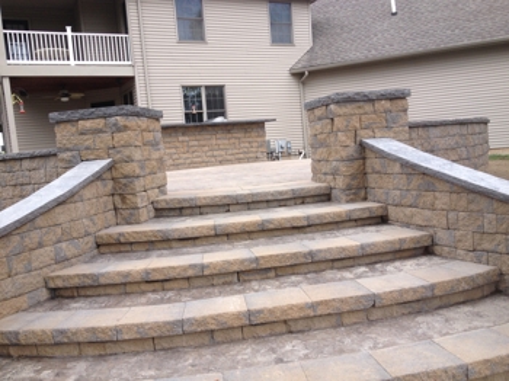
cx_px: 254
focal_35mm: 35
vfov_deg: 40.7
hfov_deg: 52.7
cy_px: 190
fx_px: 514
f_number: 2.4
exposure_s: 1/511
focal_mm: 4.28
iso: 50
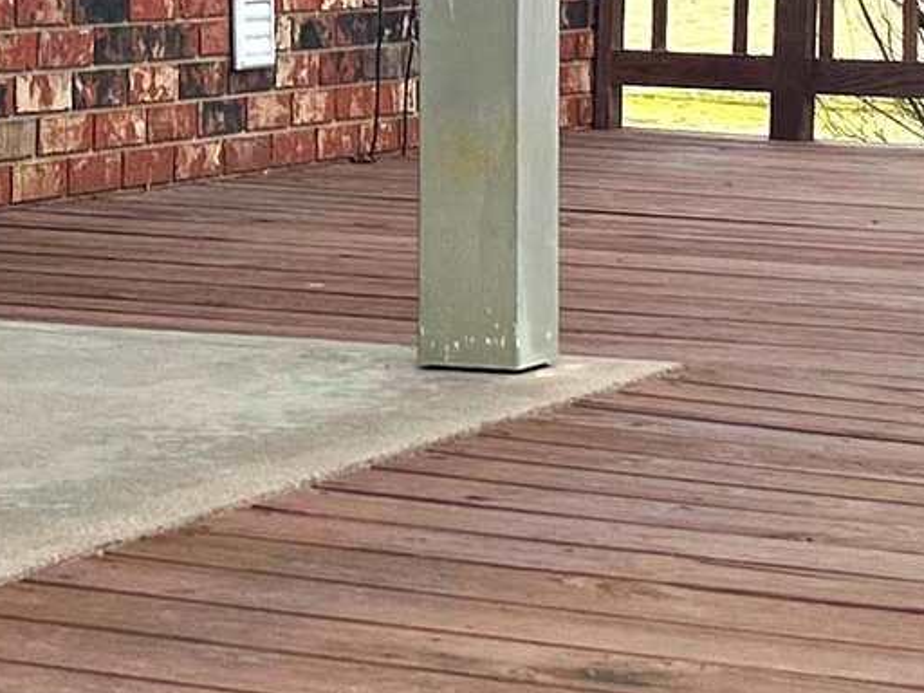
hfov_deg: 12.6
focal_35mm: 156
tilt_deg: +1.2
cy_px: -213
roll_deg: -0.2
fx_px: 4164
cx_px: 238
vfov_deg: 9.3
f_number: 1.5
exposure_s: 1/1089
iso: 50
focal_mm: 5.7
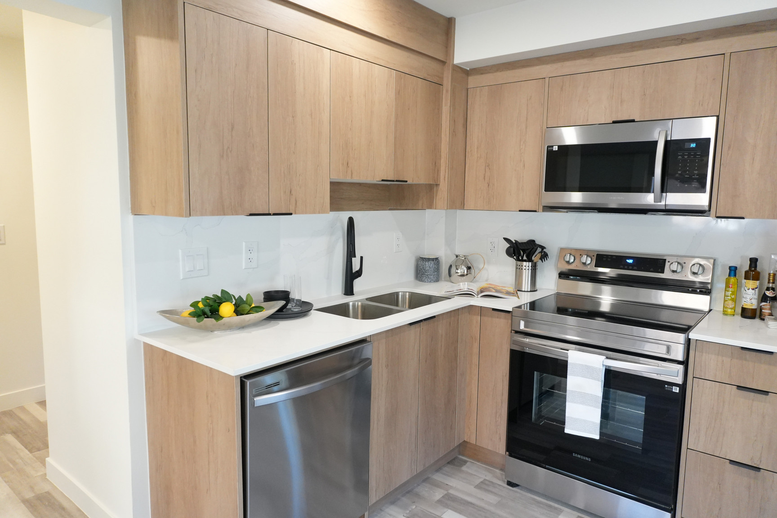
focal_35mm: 24
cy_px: 259
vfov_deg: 53.1
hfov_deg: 73.7
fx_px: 518
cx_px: 388
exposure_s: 1/160
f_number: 3.5
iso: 2000
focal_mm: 16
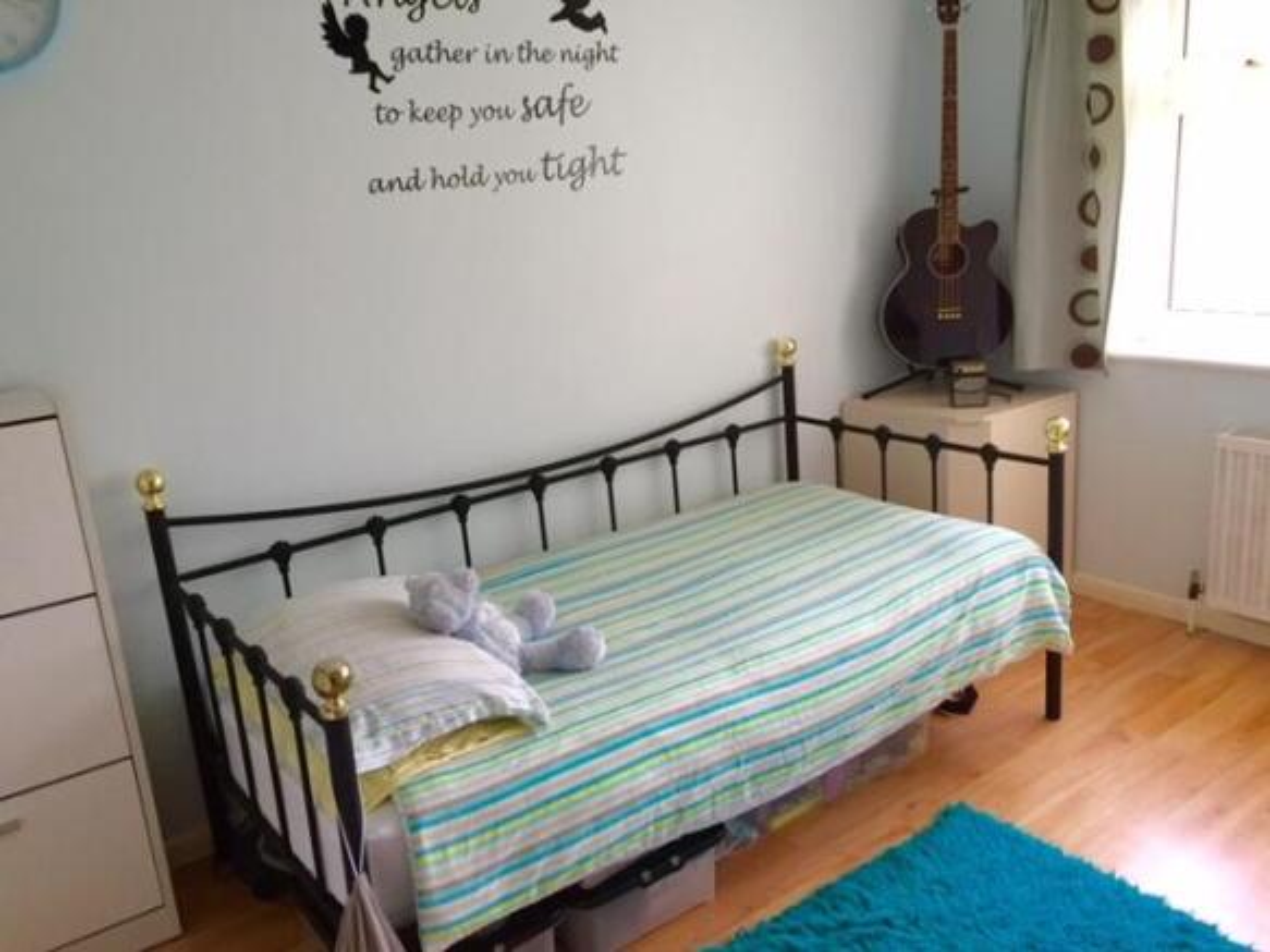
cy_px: 476
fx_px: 1064
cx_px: 635
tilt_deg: -14.1
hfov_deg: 61.7
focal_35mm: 29
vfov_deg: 48.2
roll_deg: +3.4
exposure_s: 1/33
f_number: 2.2
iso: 64
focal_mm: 4.15
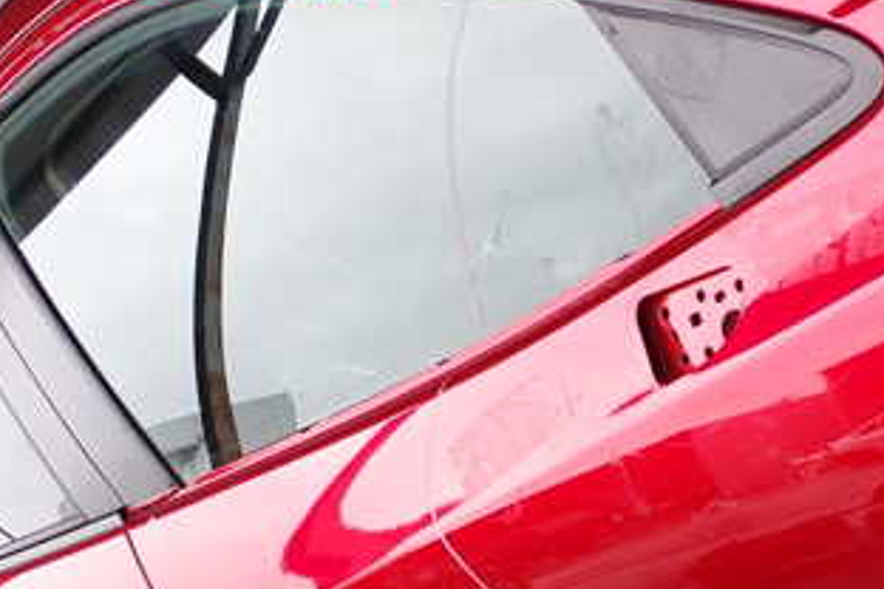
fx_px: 1473
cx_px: 703
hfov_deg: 32.5
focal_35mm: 60
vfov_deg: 21.9
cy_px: 578
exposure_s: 1/60
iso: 100
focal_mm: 5.4
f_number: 3.2
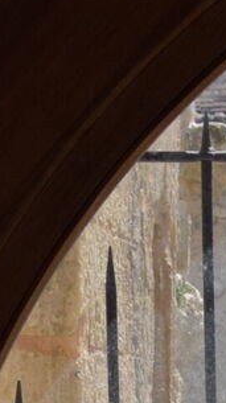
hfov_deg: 5.2
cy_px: 743
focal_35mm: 231
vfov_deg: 8.9
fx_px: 2467
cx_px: 356
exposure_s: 1/400
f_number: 10
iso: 200
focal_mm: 28
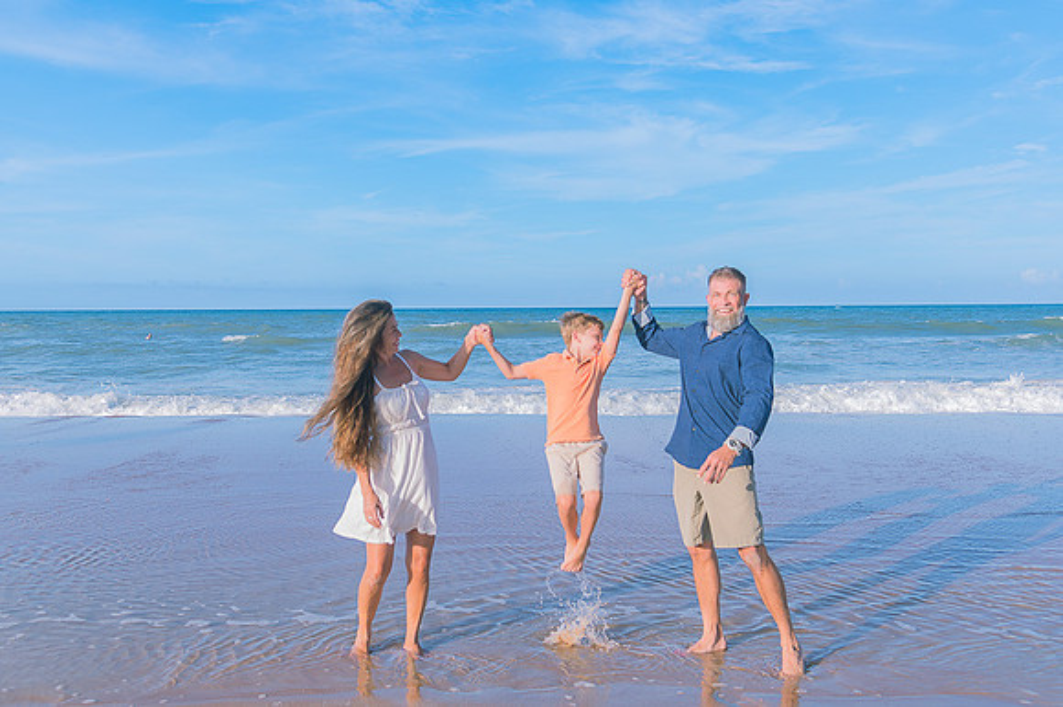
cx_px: 532
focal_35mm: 36
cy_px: 354
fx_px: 1065
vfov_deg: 36.8
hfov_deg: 53.1
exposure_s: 1/200
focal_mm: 34
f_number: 4
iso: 100
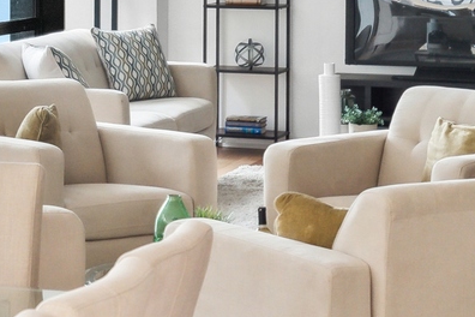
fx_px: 1887
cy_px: 44
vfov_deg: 9.6
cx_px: -34
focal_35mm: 143
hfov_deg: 14.1
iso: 2000
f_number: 8
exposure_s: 1/250
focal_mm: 35
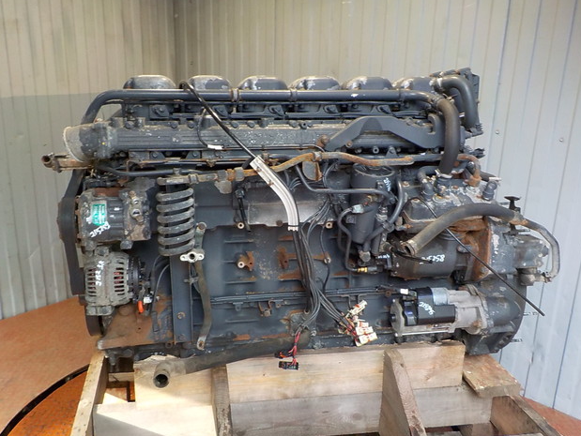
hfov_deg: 58.3
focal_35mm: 31
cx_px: 293
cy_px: 221
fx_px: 521
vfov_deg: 45.5
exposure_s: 1/30
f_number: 3.3
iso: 180
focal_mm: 4.1
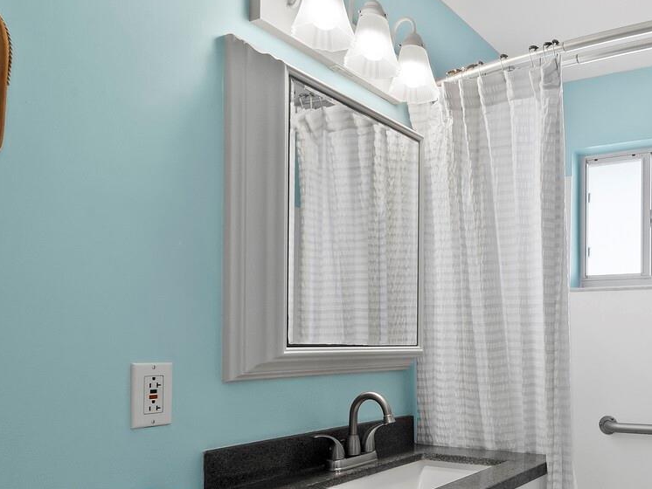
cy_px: 349
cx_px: 570
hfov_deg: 53.5
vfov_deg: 45.6
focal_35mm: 30
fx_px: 565
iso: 400
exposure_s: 1/4
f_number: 11
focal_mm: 7
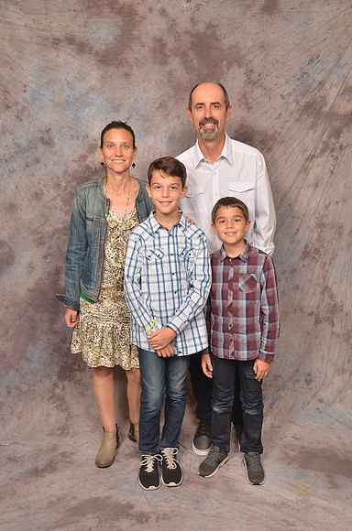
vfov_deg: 53.2
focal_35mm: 36
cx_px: 176
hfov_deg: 36.7
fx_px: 530
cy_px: 266
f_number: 5.6
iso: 200
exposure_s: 1/60
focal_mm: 24
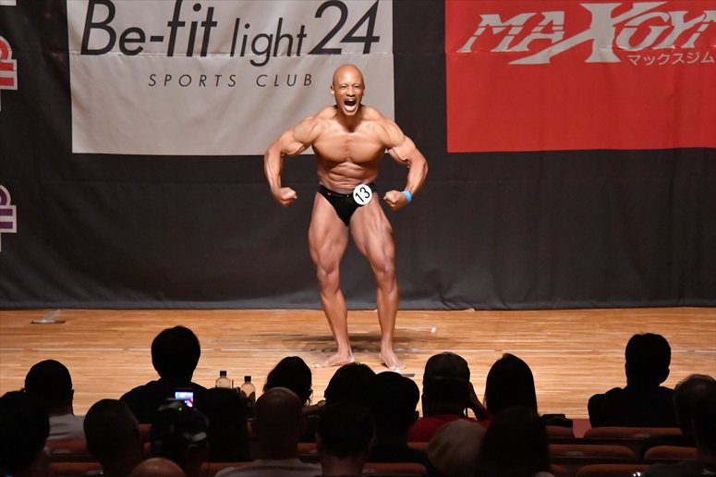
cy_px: 238
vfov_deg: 6.3
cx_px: 358
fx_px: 4314
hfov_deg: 9.5
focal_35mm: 217
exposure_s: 1/400
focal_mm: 145
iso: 12800
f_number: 5.6
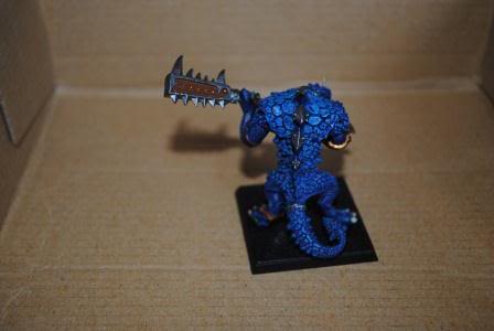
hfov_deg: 41.1
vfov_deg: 28.2
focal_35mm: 48
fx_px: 660
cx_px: 247
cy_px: 166
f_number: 4.8
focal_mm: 32
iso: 200
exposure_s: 1/60
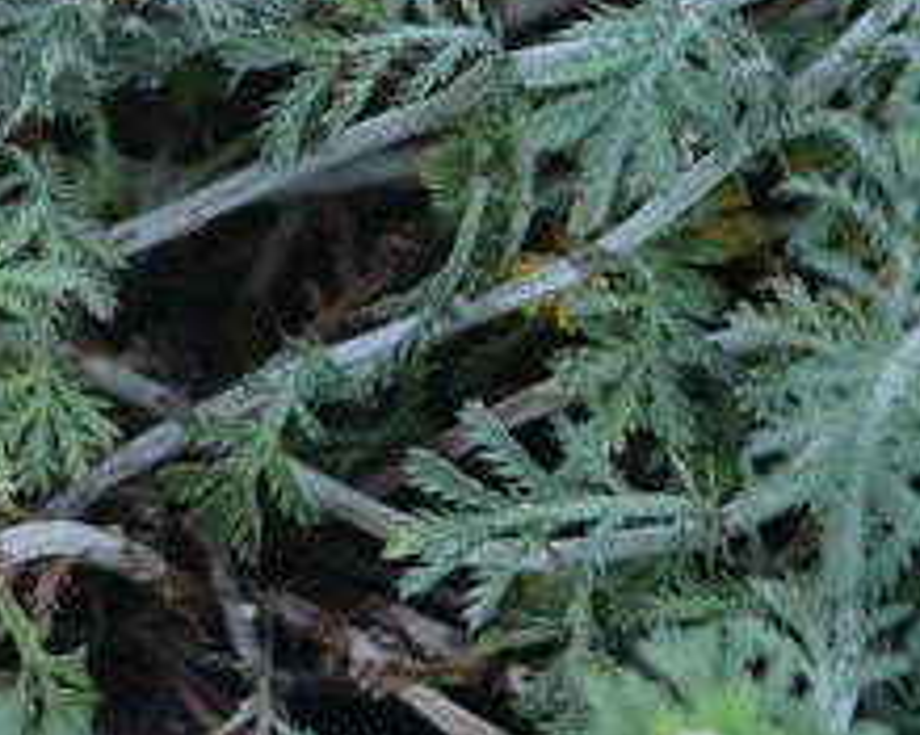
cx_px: -1521
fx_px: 7593
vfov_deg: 5.5
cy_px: -594
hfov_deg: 6.5
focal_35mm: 279
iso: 160
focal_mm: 50
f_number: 5
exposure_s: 1/125
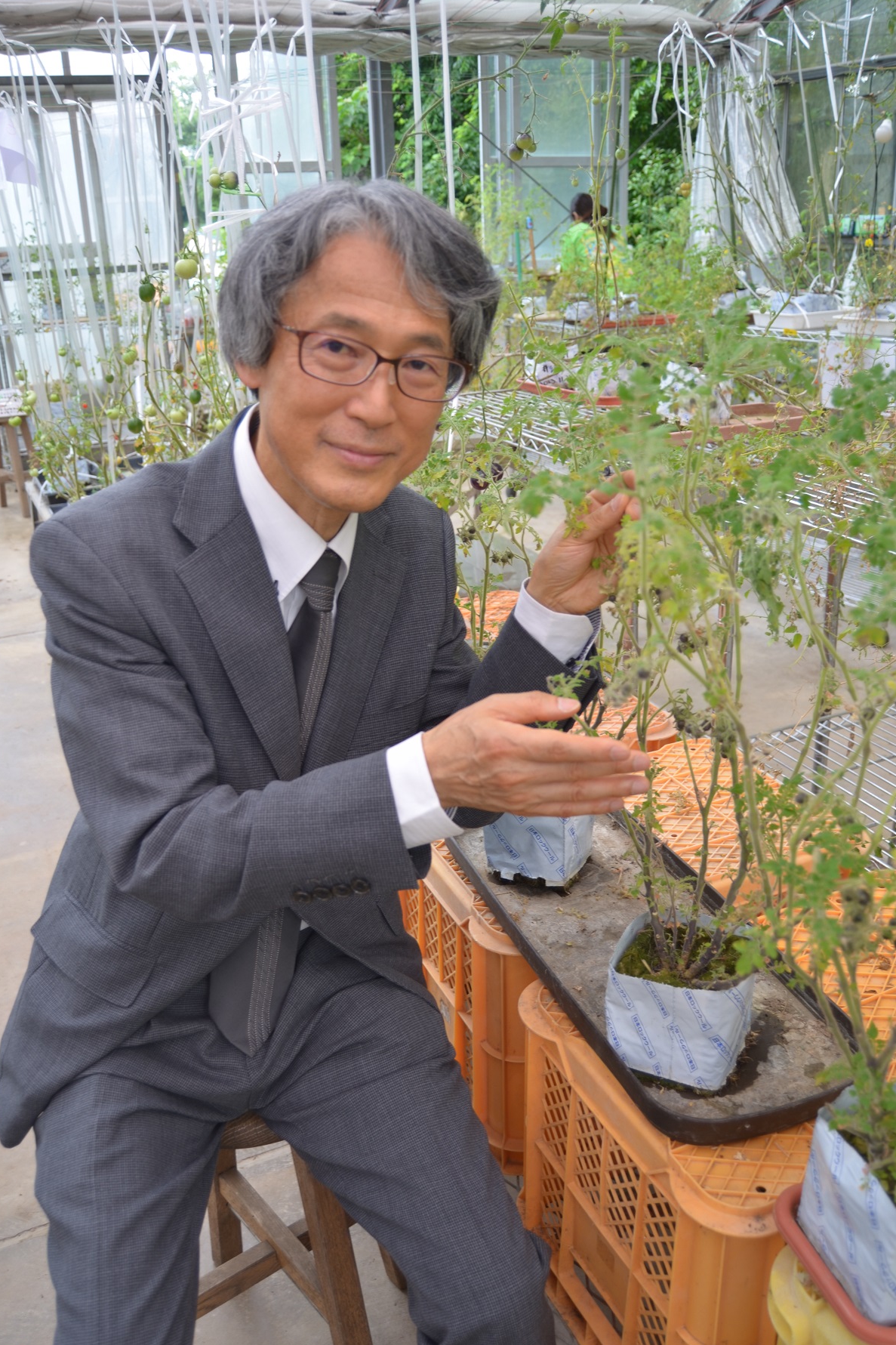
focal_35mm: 30
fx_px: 1102
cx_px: 454
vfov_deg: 62.8
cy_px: 668
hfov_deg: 44.2
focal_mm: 19
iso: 100
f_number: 3.5
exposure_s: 1/60
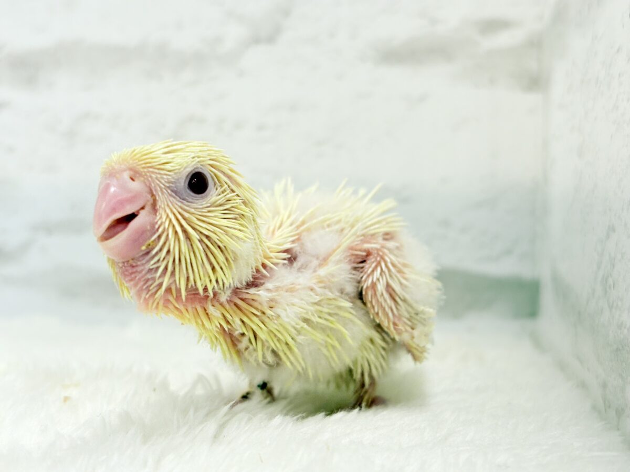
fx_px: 946
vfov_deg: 28.0
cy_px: 236
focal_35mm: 52
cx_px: 315
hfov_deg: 36.8
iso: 64
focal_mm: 5.96
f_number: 1.6
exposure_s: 1/100
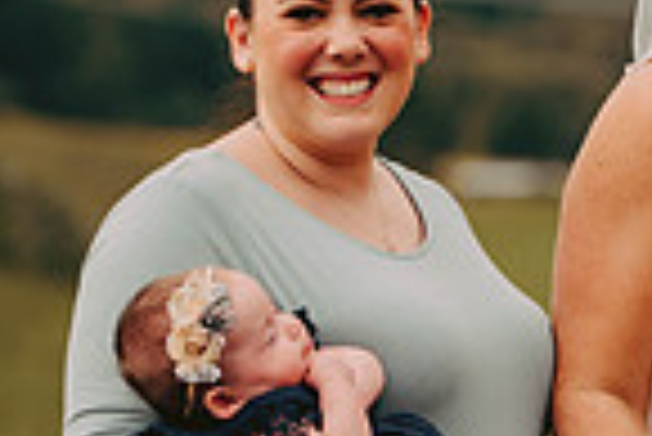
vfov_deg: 3.3
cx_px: 1066
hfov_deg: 4.9
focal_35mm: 419
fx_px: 7596
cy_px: 133
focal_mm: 105
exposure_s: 1/1250
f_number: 2.8
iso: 200
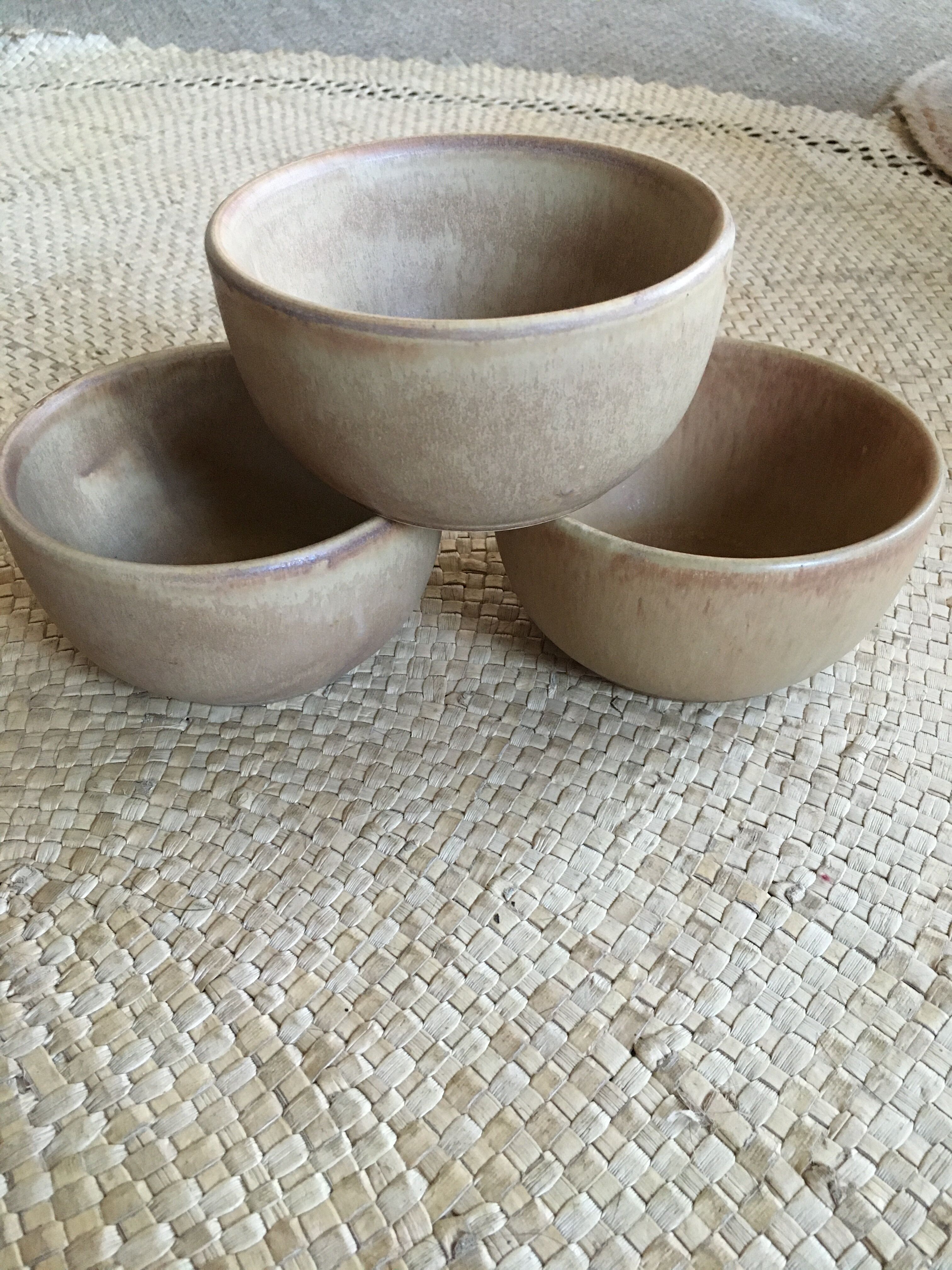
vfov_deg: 61.7
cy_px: 635
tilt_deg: -39.8
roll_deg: -0.3
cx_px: 476
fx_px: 1063
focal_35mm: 29
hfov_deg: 48.2
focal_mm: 4.15
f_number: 2.2
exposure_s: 1/25
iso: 200
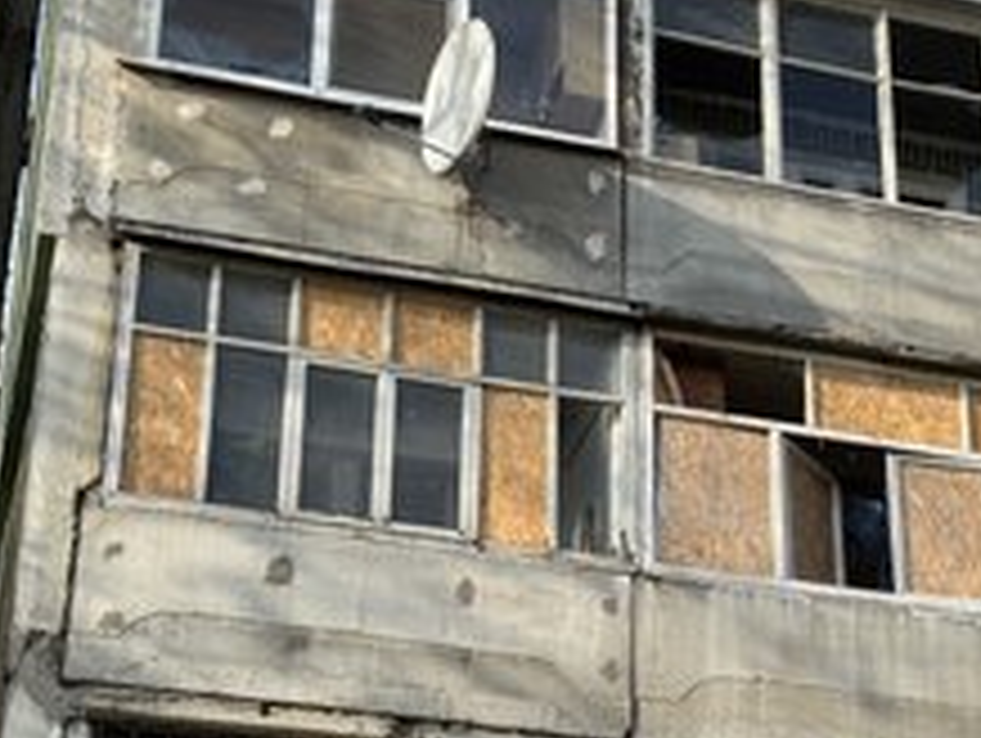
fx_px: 2497
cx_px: 698
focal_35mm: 88
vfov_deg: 16.7
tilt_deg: +27.2
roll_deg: +2.2
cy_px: 554
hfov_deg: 22.1
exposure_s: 1/2179
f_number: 1.78
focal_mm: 6.76
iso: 64
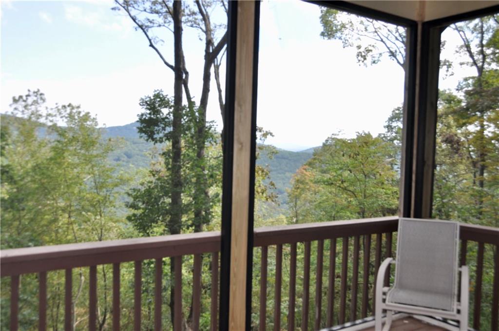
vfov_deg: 39.8
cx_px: 250
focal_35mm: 33
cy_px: 166
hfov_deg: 57.3
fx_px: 457
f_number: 5.6
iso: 200
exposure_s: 1/200
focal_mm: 22
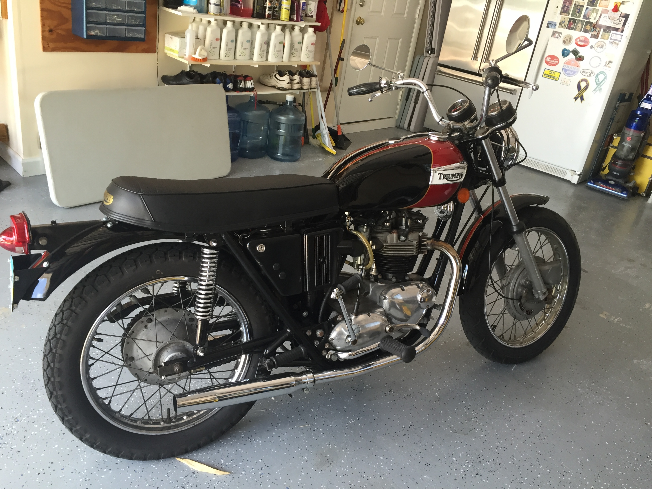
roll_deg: -9.9
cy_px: 244
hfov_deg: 61.7
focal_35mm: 29
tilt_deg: -27.0
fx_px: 546
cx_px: 326
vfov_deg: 48.2
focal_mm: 4.15
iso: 40
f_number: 2.2
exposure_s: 1/40
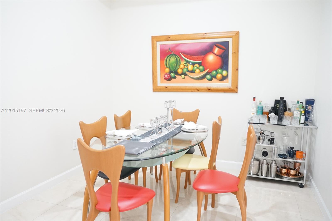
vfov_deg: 46.4
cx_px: 166
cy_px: 110
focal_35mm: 28
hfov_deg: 65.5
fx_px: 258
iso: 2500
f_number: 3.5
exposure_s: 1/60
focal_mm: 19
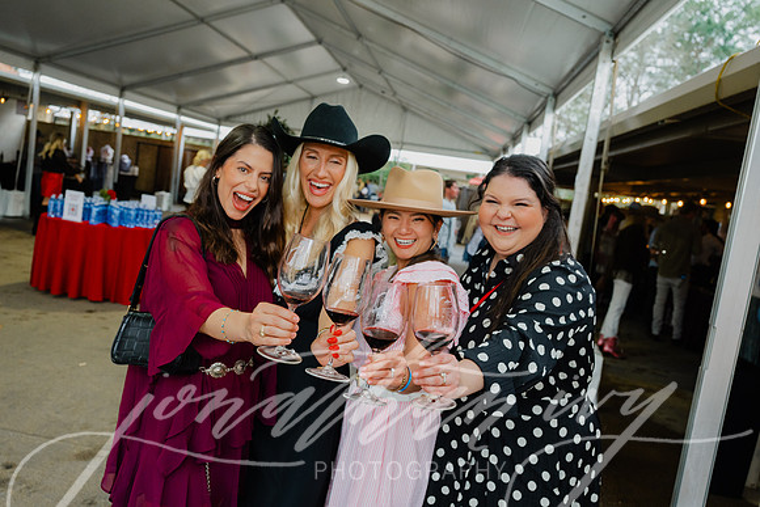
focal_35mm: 30
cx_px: 380
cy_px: 254
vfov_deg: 43.6
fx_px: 633
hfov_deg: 61.9
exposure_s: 1/160
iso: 1250
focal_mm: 30
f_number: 4.5
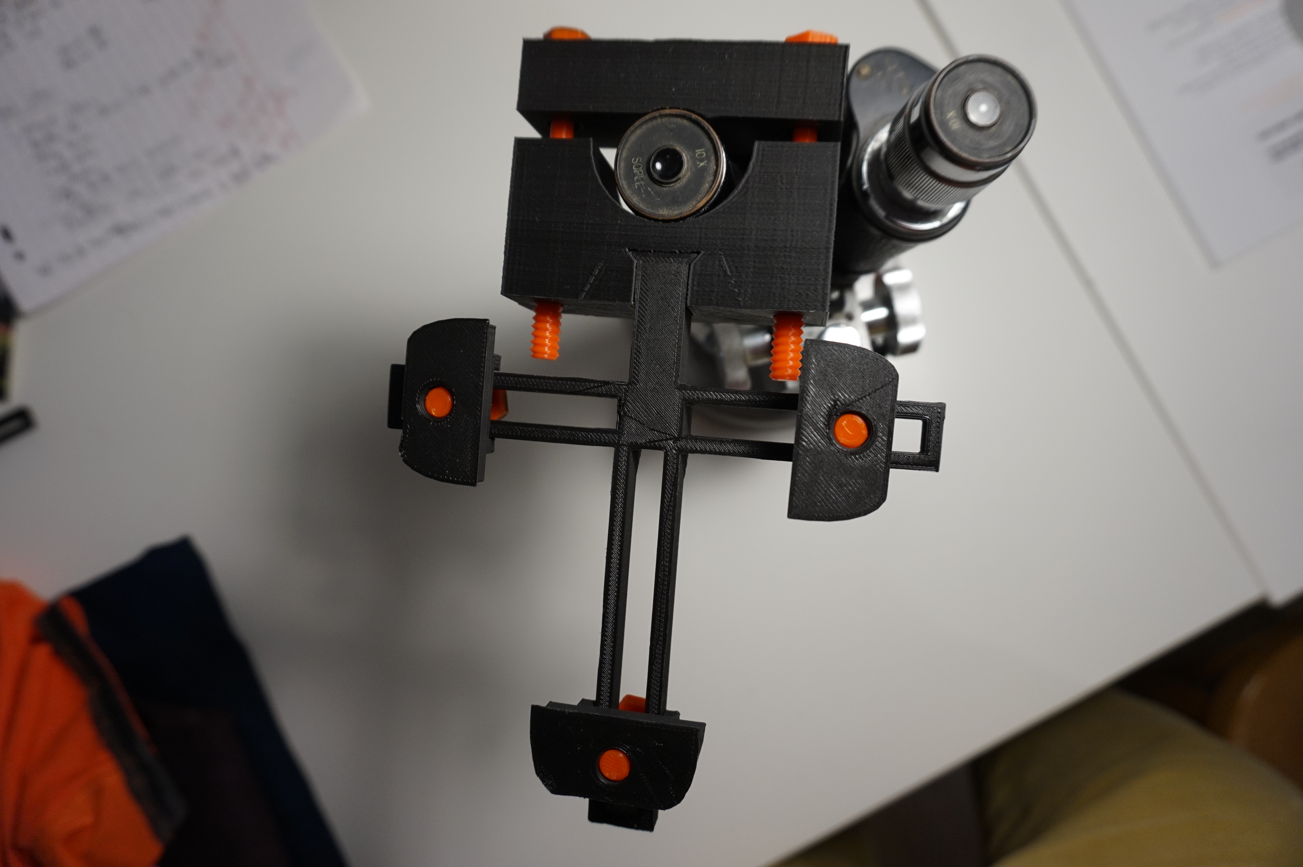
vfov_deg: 53.1
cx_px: 652
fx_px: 868
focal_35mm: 24
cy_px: 434
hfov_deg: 73.8
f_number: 4
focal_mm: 16
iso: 320
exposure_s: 1/60
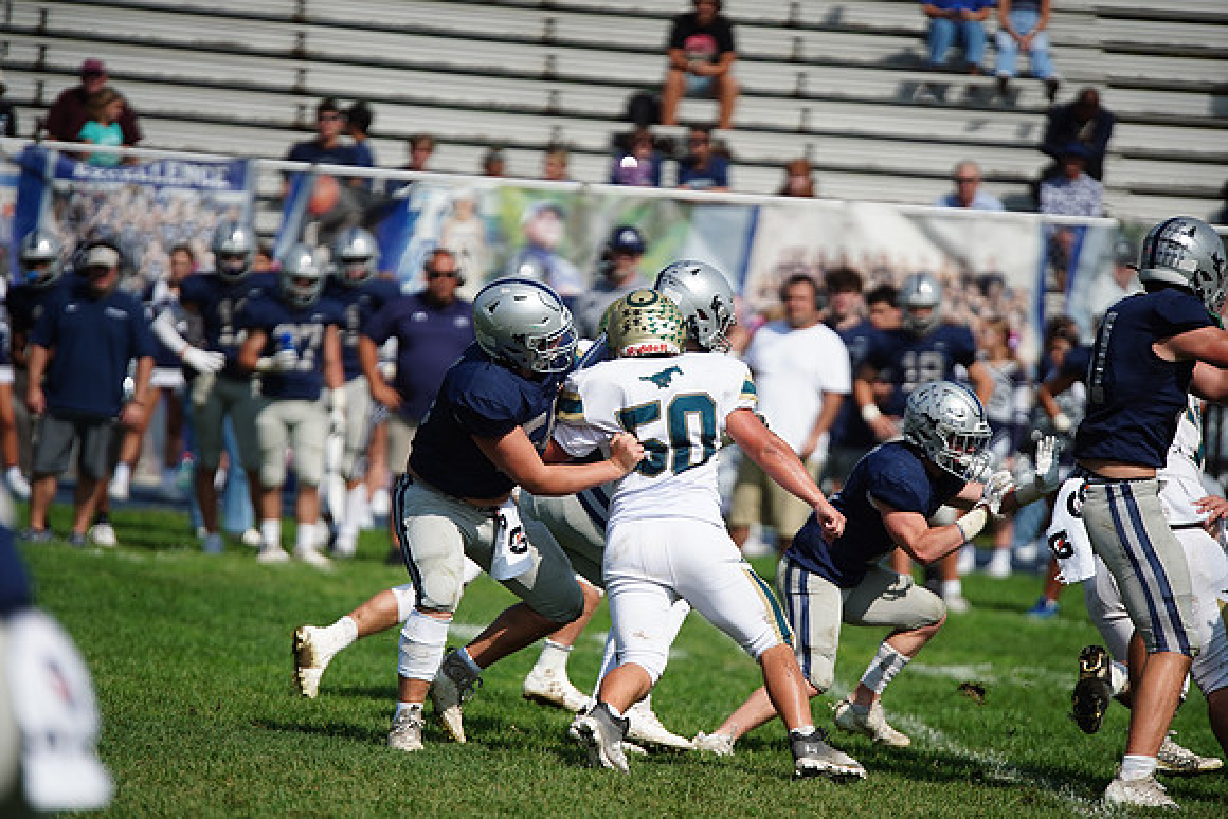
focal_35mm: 300
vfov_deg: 4.6
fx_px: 10235
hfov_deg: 6.9
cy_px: 410
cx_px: 614
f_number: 2.8
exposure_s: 1/8000
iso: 400
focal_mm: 300
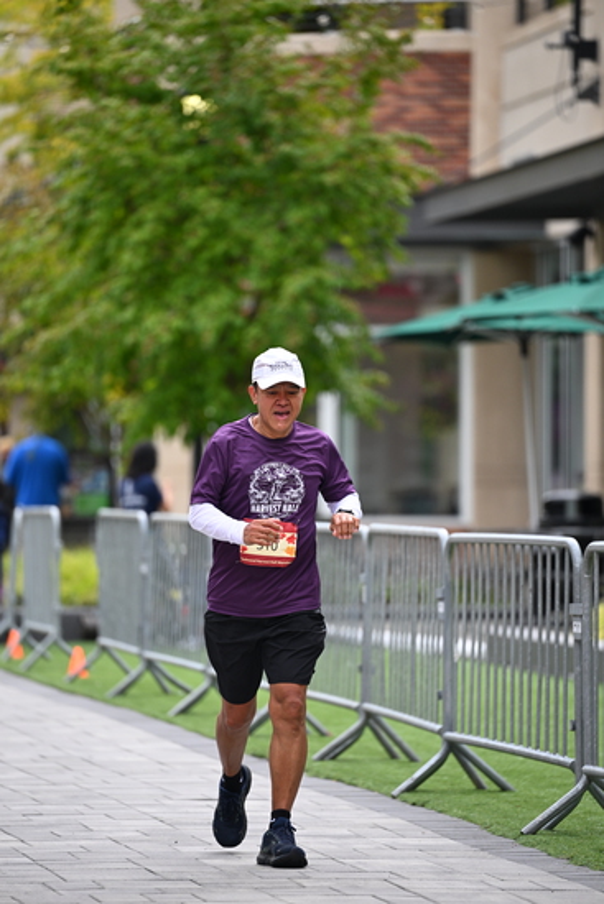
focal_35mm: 200
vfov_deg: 10.3
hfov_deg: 6.9
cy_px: 452
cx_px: 302
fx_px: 5030
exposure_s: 1/2000
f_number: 2.8
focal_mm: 200
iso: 640
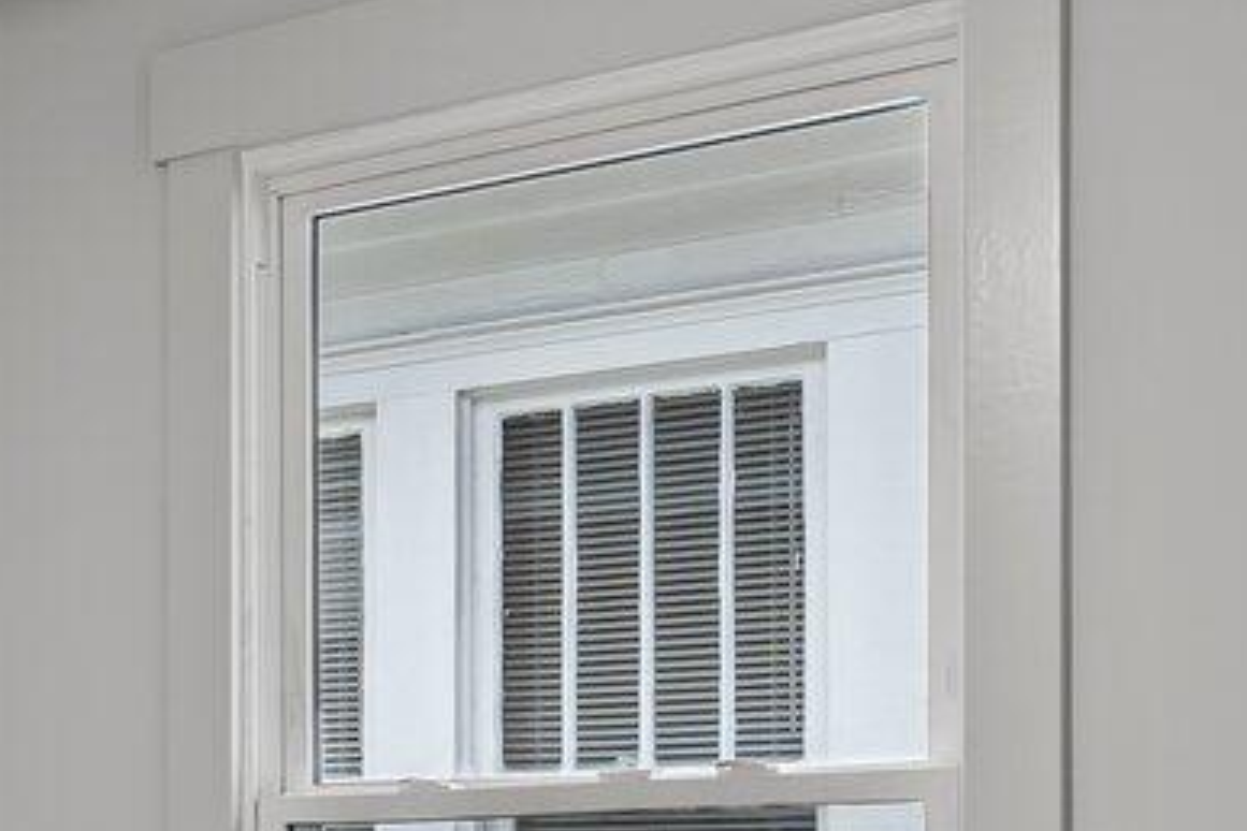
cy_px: 932
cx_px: -951
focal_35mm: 90
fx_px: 3117
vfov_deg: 14.8
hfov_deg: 18.2
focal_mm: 17
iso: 100
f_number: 5
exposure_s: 3.2
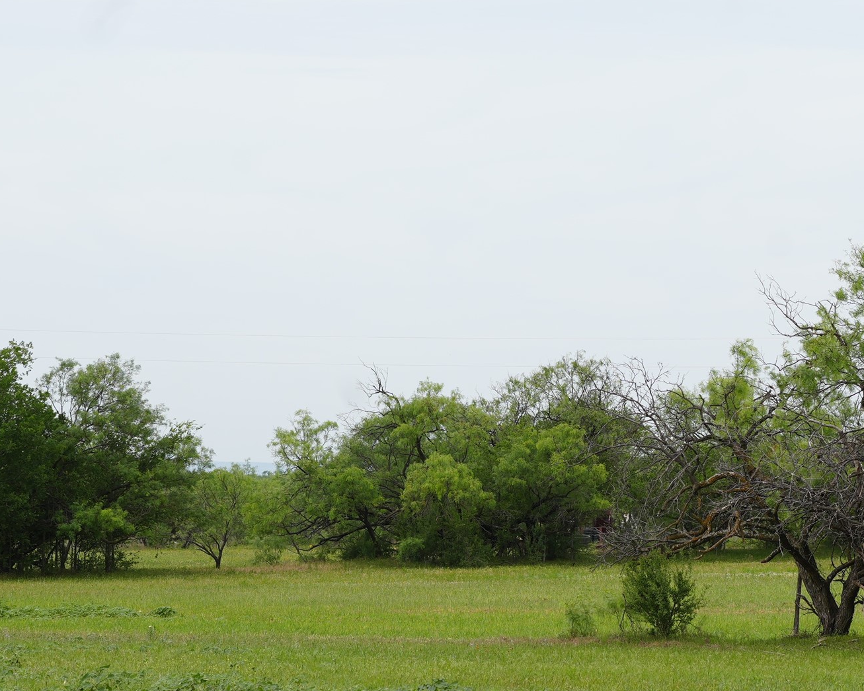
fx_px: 5982
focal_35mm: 234
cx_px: 572
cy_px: 311
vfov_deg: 6.6
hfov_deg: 8.3
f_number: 7.1
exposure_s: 1/250
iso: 100
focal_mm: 100
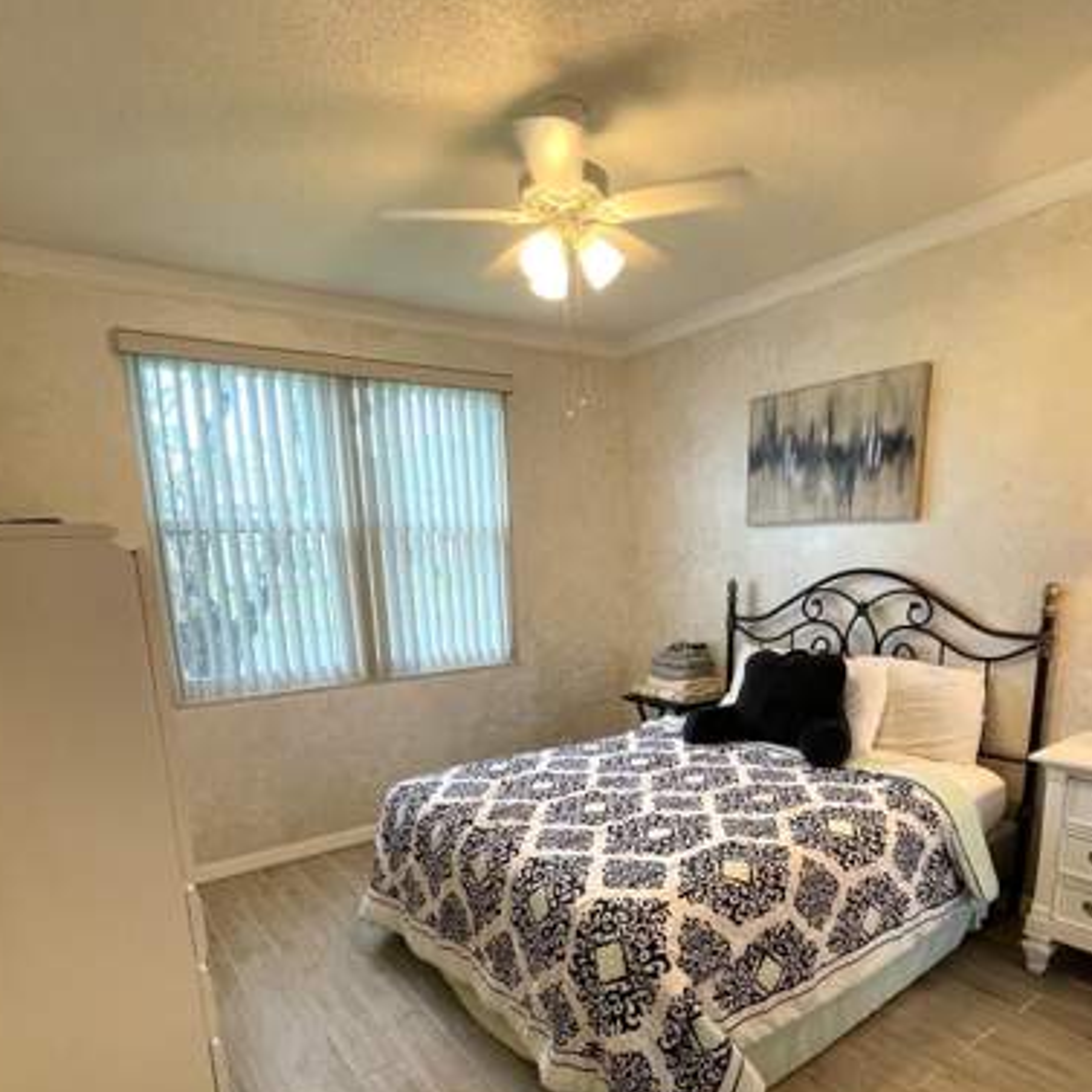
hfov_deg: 72.1
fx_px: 749
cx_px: 559
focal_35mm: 21
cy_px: 713
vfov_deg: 70.4
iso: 200
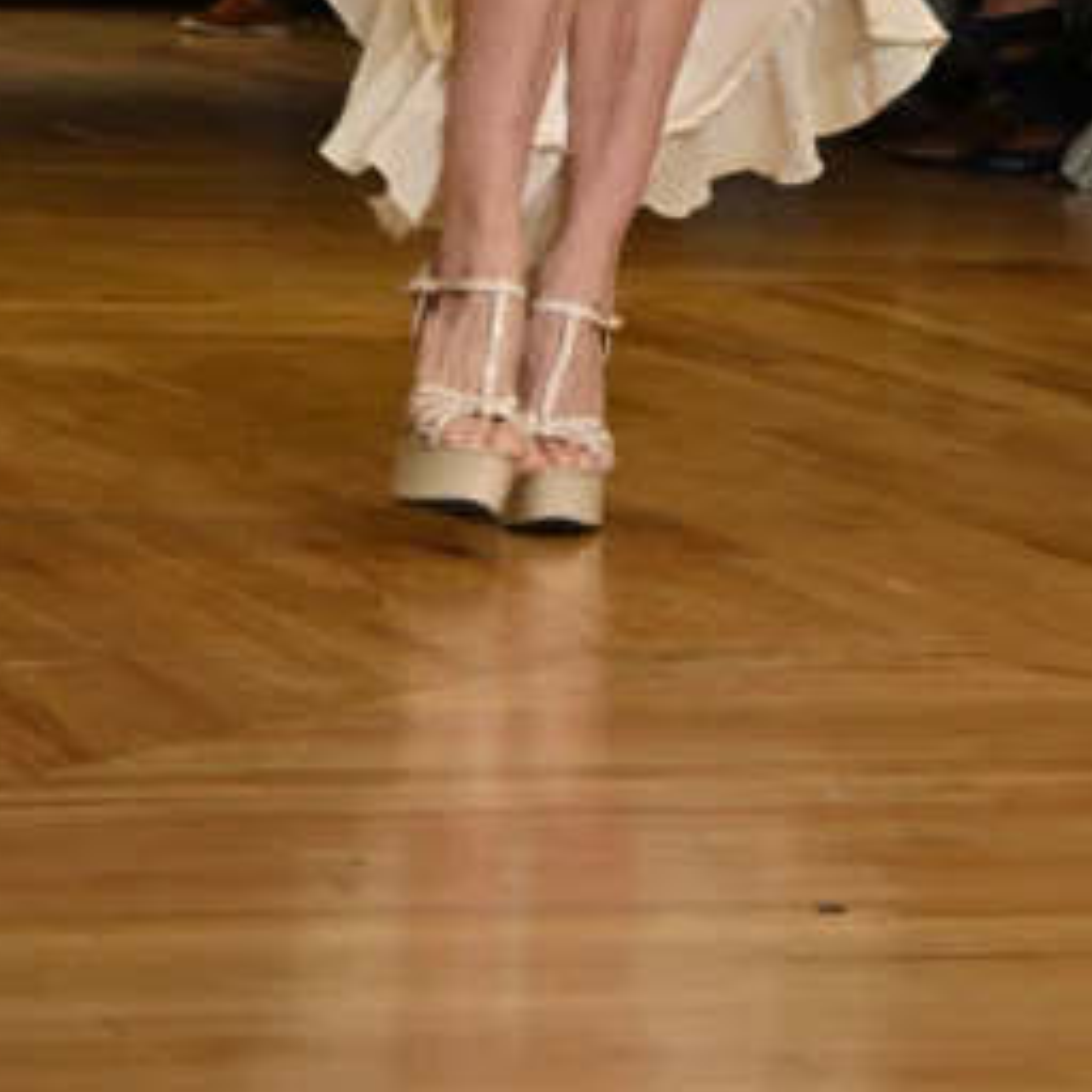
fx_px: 6460
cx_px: 796
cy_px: -448
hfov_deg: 9.6
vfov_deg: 9.4
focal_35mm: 181
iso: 400
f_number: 6.3
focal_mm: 50
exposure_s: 1/250
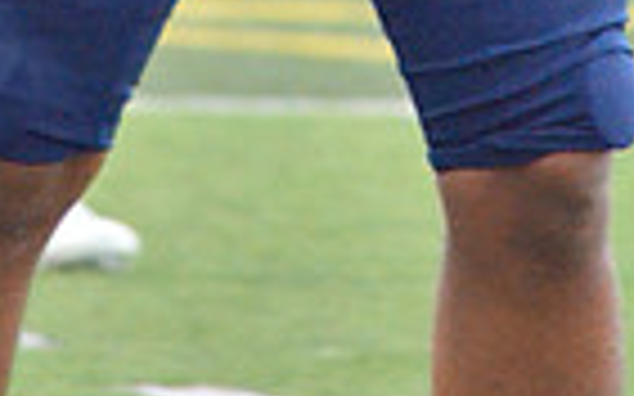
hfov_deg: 1.5
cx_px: 207
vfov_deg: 1.0
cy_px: -702
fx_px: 23783
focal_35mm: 1377
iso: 5600
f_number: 5.3
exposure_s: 1/500
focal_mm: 220
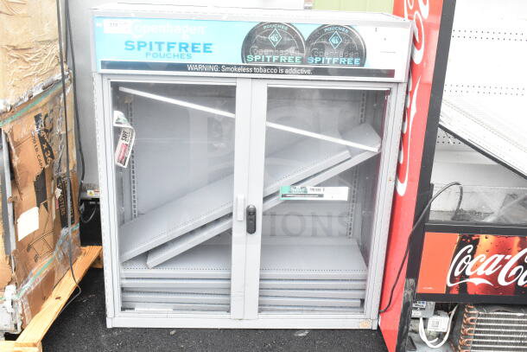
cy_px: 176
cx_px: 264
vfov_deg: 34.2
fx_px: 571
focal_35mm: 39
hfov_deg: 49.5
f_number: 7.1
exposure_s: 1/200
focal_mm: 26
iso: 1600
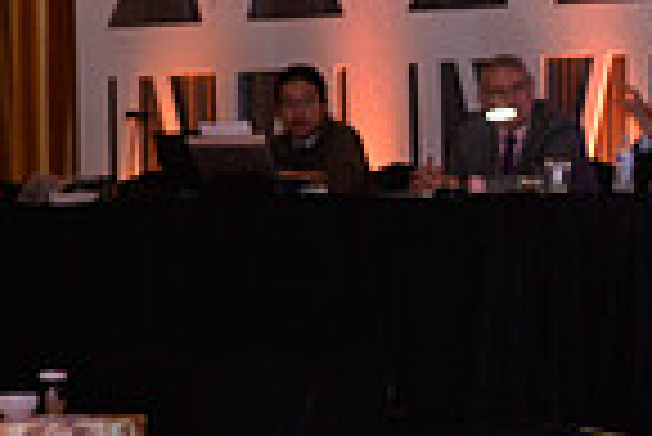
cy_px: 317
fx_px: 5638
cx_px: 1250
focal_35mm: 311
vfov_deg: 4.4
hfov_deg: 6.4
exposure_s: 1/250
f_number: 6.3
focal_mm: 78
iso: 1600
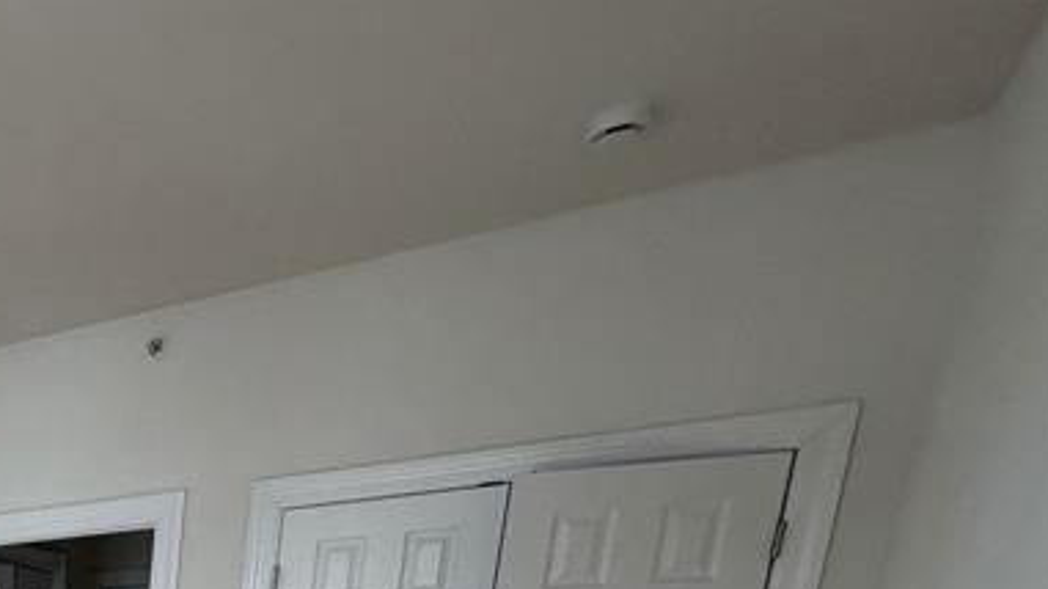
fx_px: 1139
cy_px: 1002
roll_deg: +1.9
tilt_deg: -14.8
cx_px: -344
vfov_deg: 21.4
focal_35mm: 41
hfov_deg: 33.9
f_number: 2.2
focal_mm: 2.22
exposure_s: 1/110
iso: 320
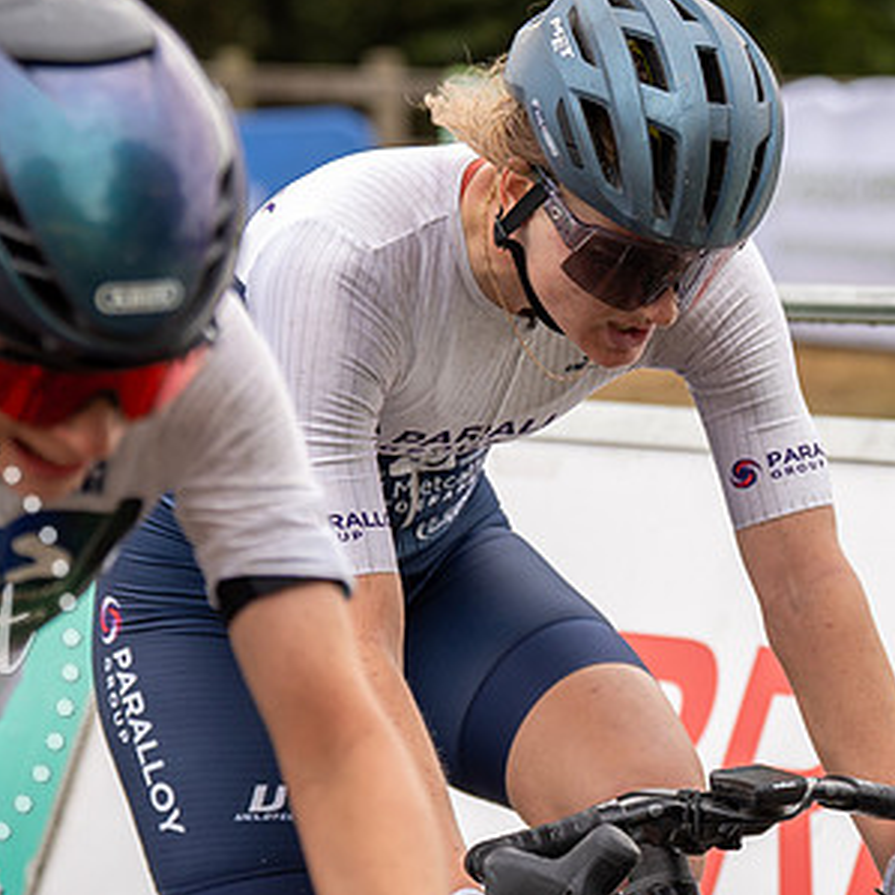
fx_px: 7810
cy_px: 27
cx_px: 595
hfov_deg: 6.6
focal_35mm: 267
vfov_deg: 6.5
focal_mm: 90
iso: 250
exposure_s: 1/1000
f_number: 3.5
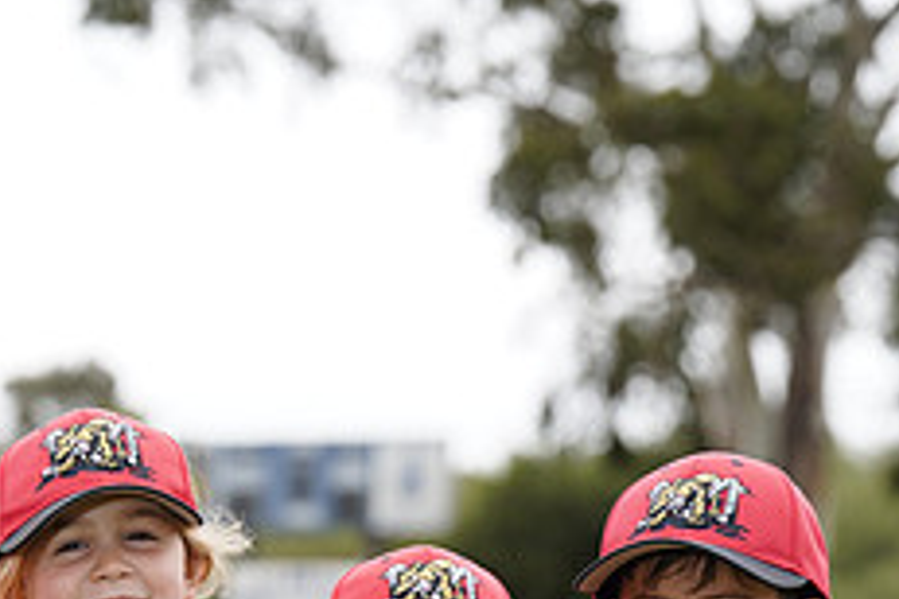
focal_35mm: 329
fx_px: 8215
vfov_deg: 4.2
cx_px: 35
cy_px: 741
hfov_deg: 6.2
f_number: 5.6
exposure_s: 1/250
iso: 100
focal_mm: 131
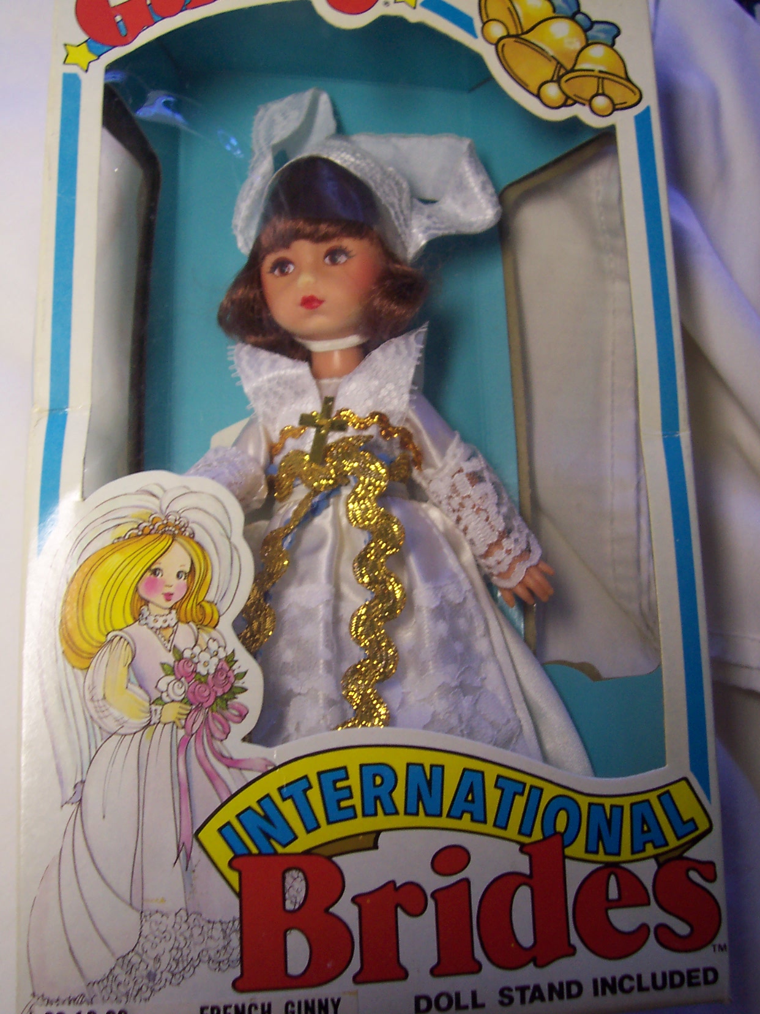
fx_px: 1083
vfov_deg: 50.1
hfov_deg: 38.7
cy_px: 507
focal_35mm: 37
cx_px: 380
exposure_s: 1/30
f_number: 2.8
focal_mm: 5.6
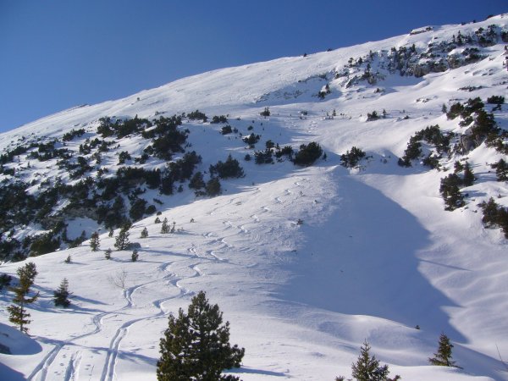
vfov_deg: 40.7
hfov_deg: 52.6
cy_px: 190
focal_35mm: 35
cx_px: 254
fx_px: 514
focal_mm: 5.8
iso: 80
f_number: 5.6
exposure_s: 1/800
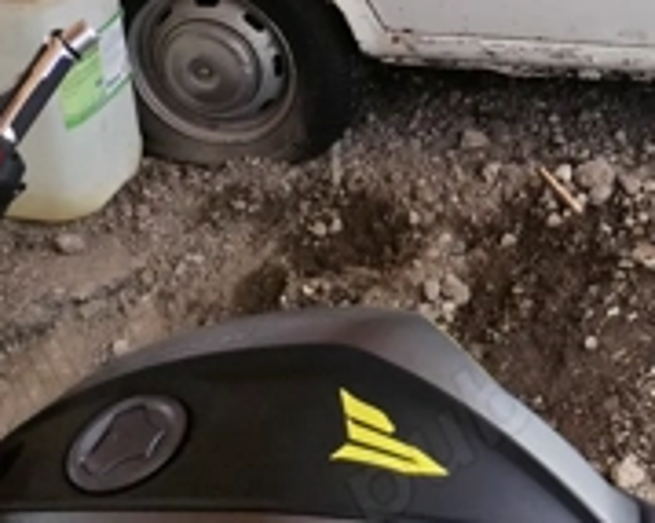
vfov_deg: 15.4
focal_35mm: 95
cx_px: 834
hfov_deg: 18.8
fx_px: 1841
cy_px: -172
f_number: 1.8
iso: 100
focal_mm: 4.75
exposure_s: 1/167
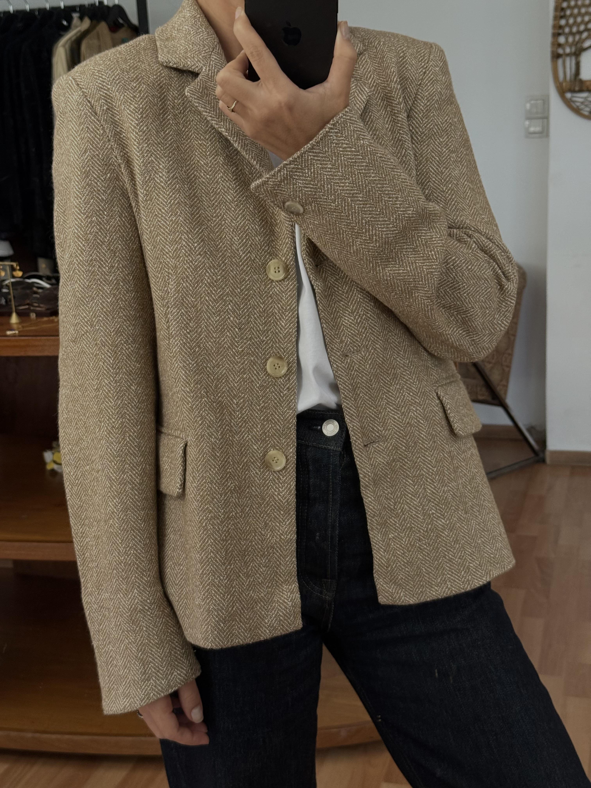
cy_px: 394
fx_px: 1093
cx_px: 296
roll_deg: +3.6
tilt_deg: -26.2
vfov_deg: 39.7
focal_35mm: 48
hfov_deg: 30.3
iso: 125
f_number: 1.78
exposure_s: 1/50
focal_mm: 6.76
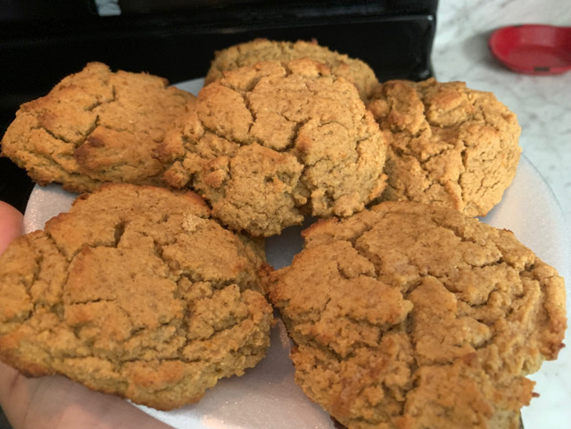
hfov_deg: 67.3
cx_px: 286
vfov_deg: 53.1
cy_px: 214
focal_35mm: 26
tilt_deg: -51.8
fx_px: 429
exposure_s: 1/30
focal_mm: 4.25
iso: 640
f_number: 1.8
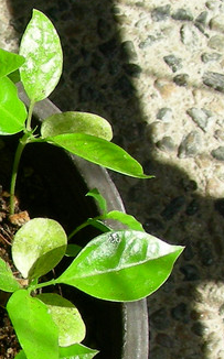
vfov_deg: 15.6
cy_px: 328
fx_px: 1293
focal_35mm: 132
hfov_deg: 9.3
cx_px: -216
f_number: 4
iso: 50
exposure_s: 1/397
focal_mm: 6.3
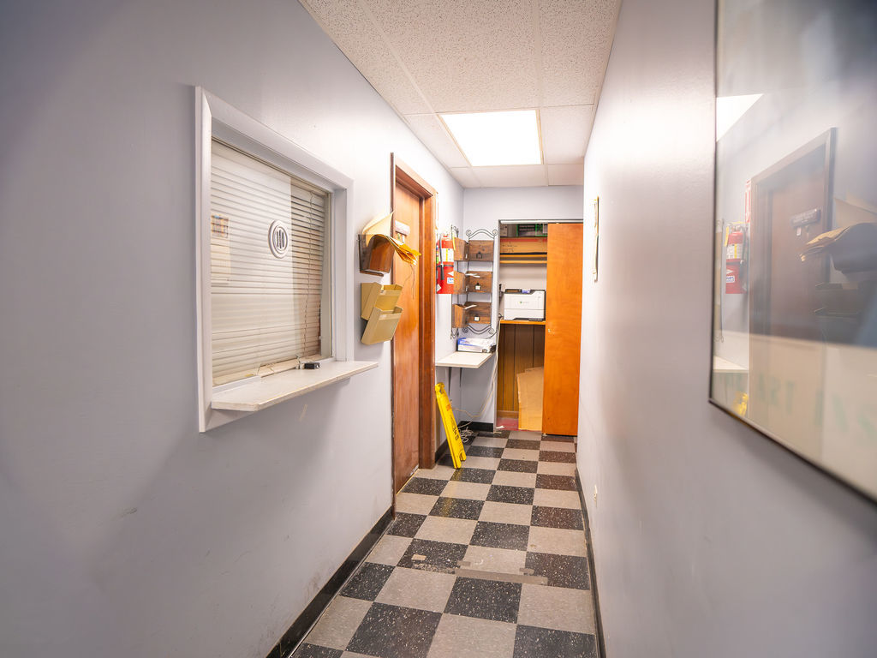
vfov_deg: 68.5
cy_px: 329
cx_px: 443
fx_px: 483
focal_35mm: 19
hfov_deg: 84.5
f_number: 2.8
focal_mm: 16
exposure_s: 1/60
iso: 800
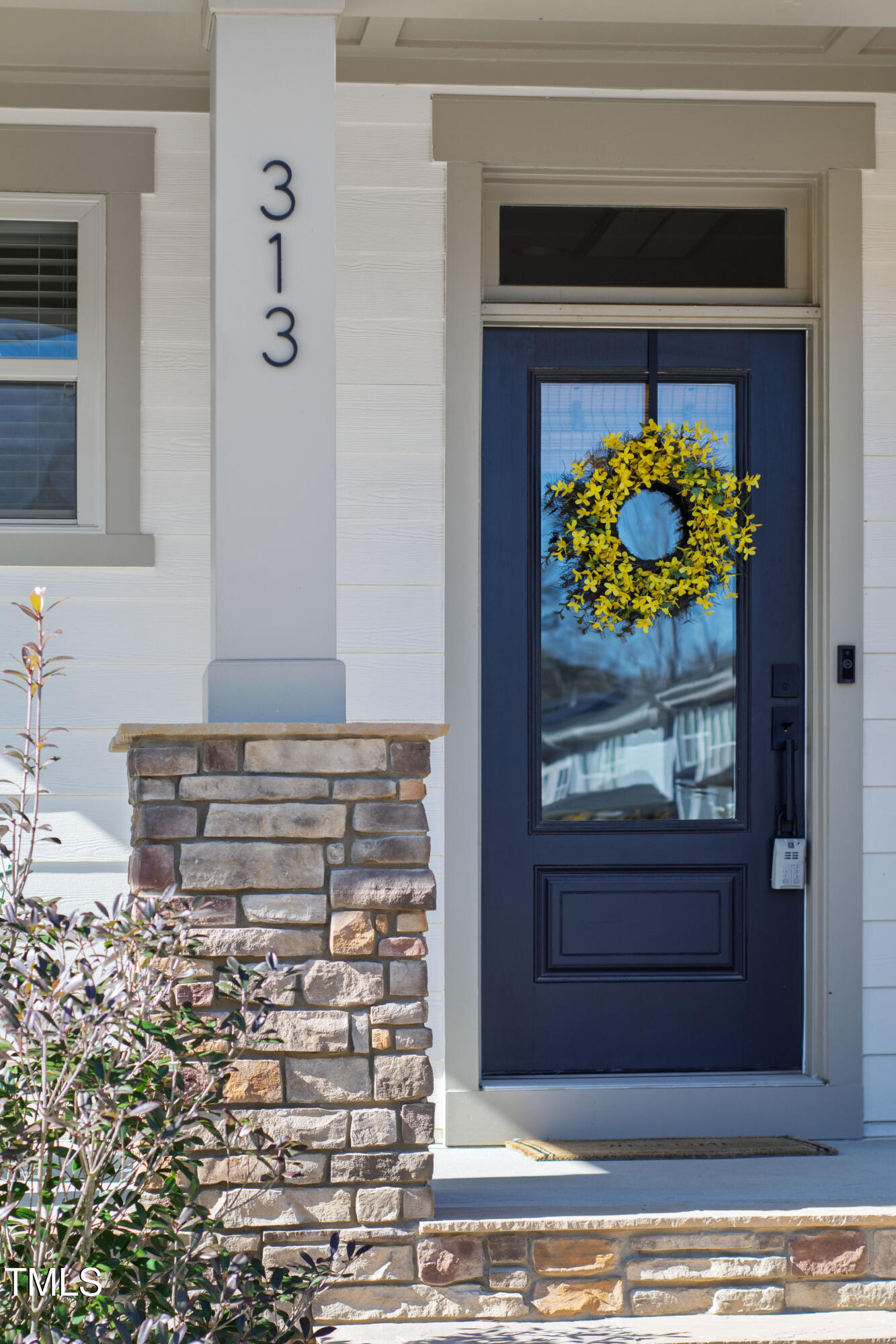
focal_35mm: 75
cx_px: 448
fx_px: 2800
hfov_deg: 18.2
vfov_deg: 27.0
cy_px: 672
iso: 200
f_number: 3.5
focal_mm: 50
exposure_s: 1/800
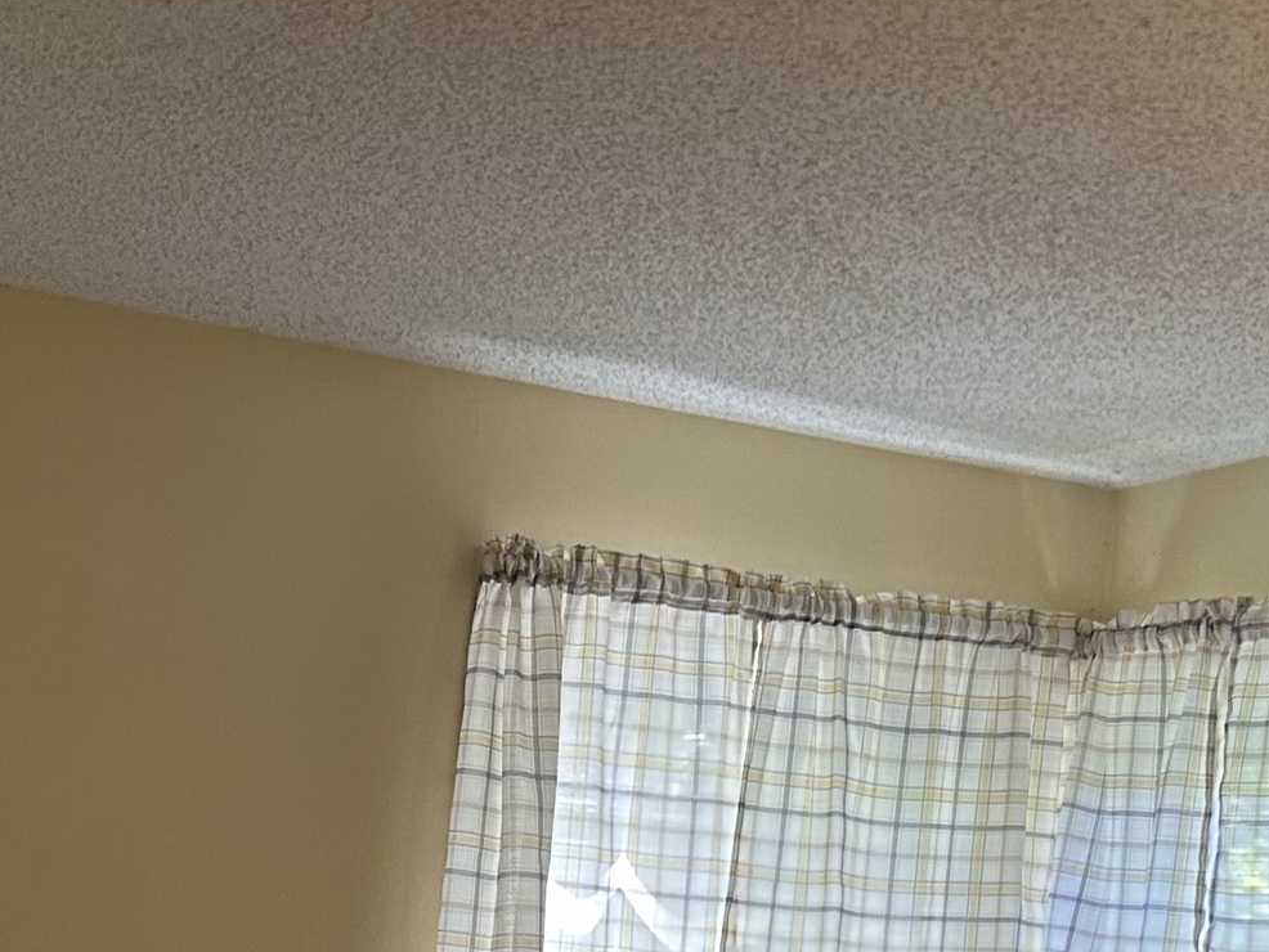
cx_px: 762
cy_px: 1425
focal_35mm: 81
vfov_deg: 16.6
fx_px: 2970
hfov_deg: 24.1
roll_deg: -3.3
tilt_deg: -7.8
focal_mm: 5.7
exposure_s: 1/60
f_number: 1.5
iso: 200
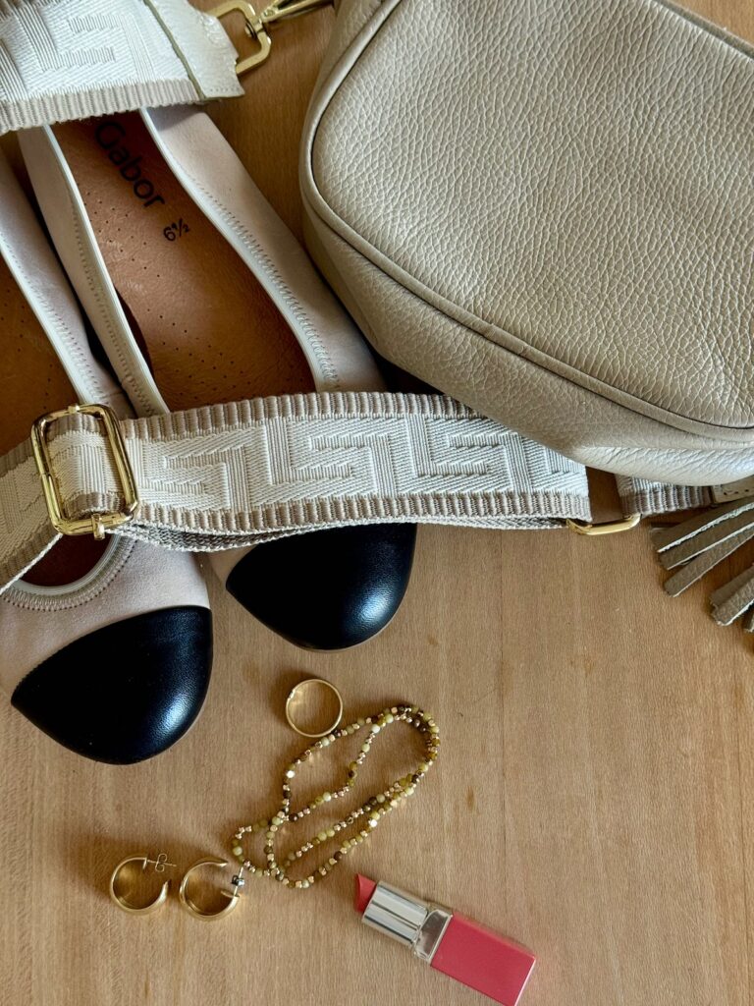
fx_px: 1394
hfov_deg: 30.3
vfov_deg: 39.7
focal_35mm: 48
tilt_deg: -80.3
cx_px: 377
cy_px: 503
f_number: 1.78
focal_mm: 6.76
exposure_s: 1/60
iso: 100
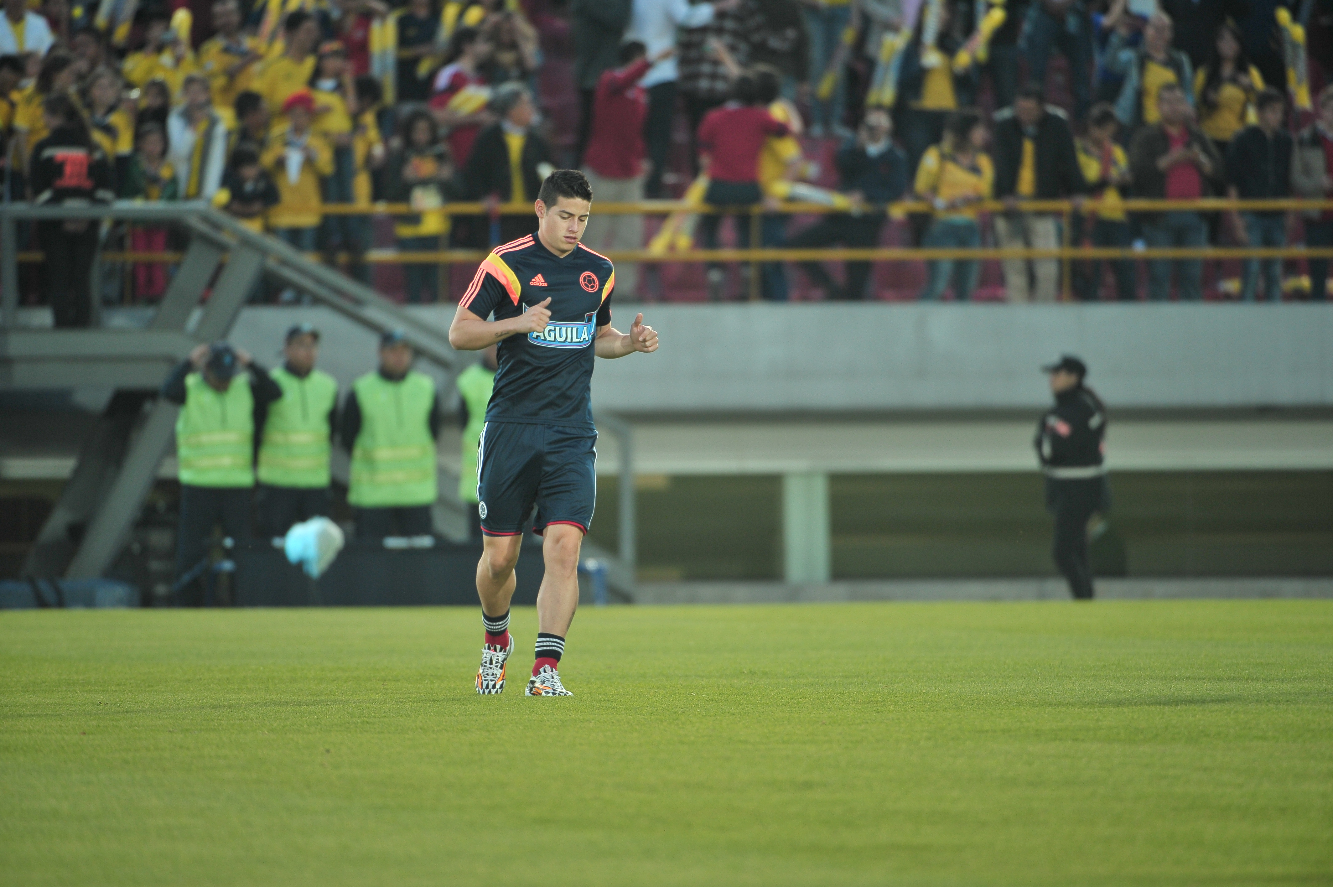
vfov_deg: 3.4
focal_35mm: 400
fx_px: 14801
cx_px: 666
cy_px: 444
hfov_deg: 5.2
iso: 800
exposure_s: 1/320
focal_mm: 400
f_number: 4
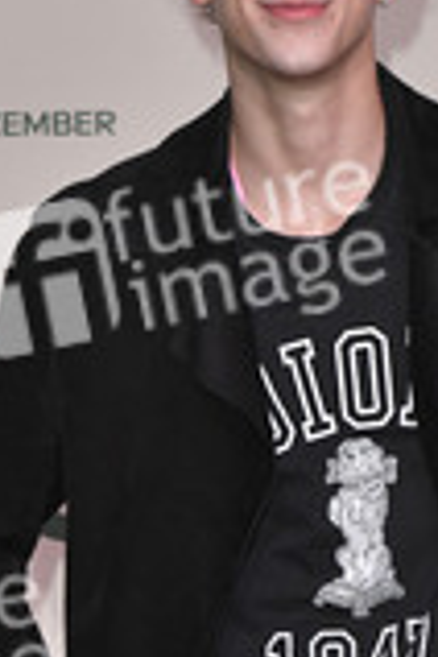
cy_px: 467
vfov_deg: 12.4
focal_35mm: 166
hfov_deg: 8.3
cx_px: 293
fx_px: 3029
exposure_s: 1/250
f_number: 6.3
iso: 2500
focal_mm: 66
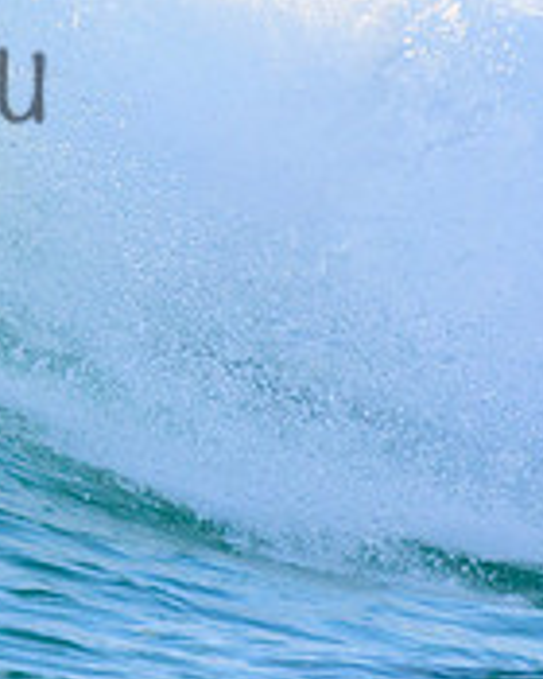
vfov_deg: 1.0
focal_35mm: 1903
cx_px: -406
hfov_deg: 0.8
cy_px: -74
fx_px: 38228
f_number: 5.6
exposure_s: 1/2000
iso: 400
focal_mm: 500
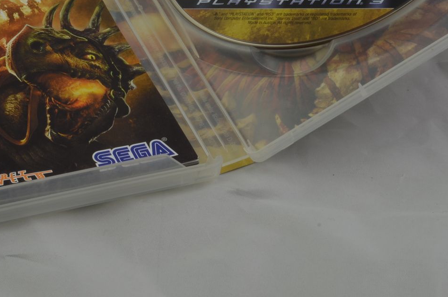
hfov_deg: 17.9
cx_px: 111
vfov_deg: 11.9
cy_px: 27
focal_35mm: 114
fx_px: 1416
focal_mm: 40
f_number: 20
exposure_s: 1/3
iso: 100
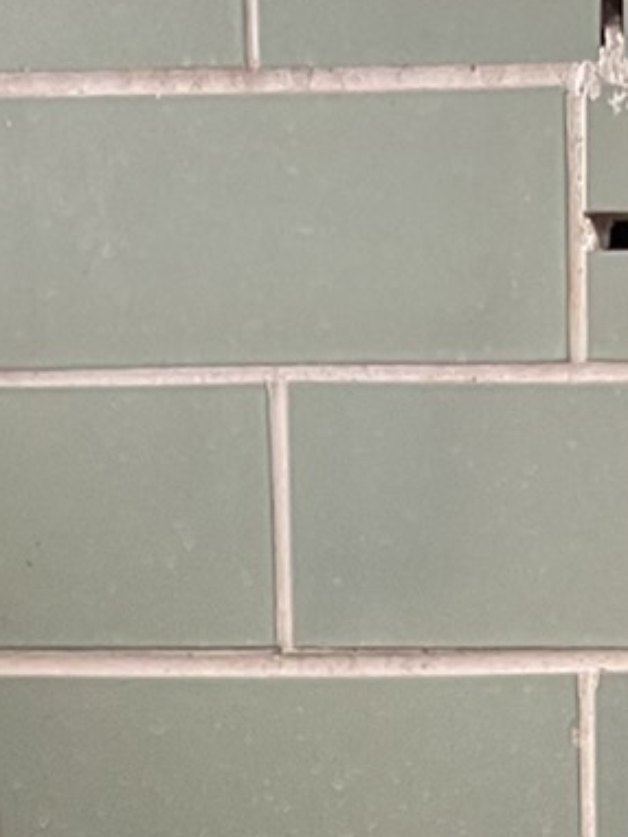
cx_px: 700
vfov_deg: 11.6
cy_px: 1571
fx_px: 3771
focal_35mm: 156
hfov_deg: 9.4
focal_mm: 3
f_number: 1.8
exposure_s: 1/60
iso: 125
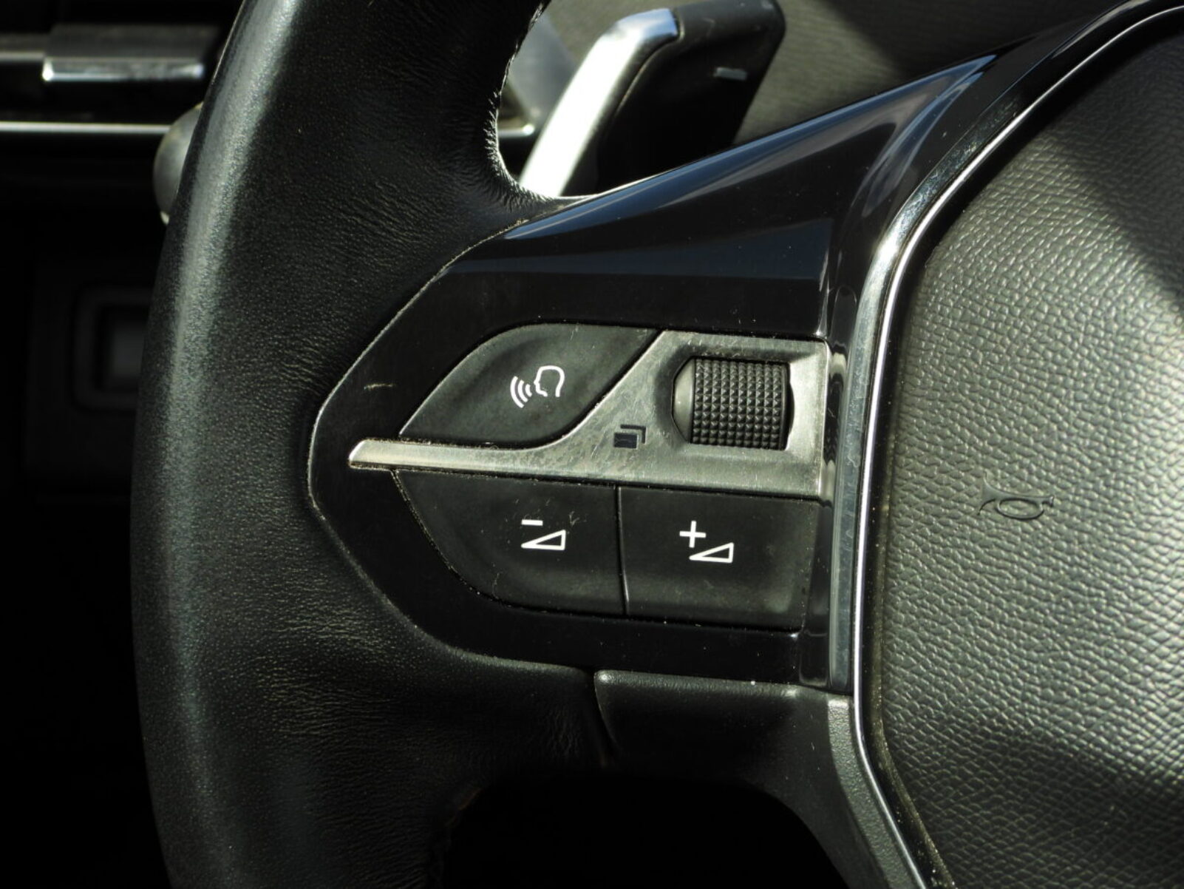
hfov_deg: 26.0
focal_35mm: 75
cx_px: 592
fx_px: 2566
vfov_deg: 19.6
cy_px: 444
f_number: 3.5
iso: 100
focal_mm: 13.5
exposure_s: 1/400
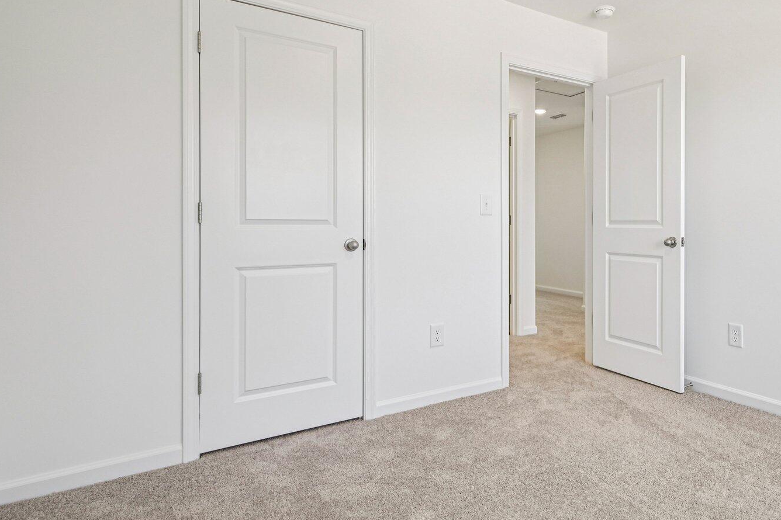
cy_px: 238
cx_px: 535
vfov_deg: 55.0
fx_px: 499
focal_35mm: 23
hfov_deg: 73.3
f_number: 8
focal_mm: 15
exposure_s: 1/15
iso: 110
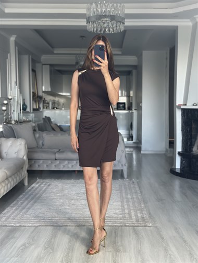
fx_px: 366
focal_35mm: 48
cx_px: 99
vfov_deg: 39.6
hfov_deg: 30.3
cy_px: 132
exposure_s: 1/60
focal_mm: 6.86
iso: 250
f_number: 1.78
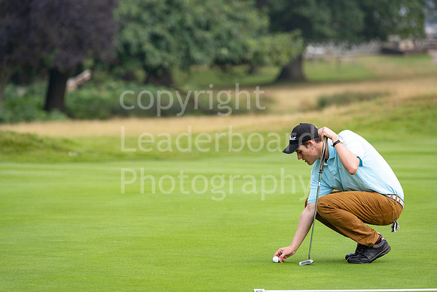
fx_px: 3642
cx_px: 218
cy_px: 146
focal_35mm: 300
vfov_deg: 4.6
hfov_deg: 6.9
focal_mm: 300
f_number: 5.6
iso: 400
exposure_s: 1/500
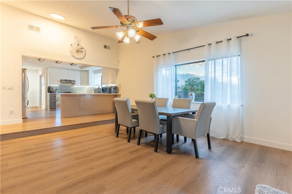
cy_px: 97
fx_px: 138
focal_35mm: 17
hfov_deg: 93.3
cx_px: 146
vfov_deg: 70.4
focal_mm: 17
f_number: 8
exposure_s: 1/100
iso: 400
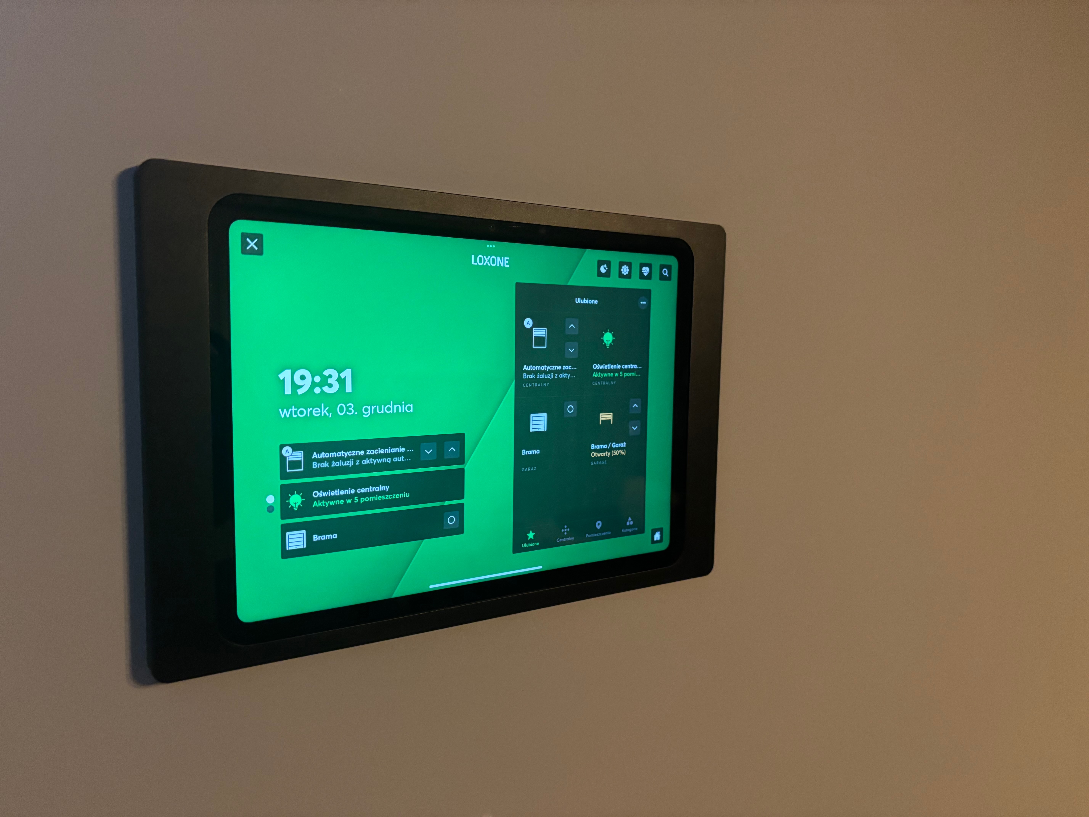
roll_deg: -1.4
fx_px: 818
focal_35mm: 26
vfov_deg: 53.1
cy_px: 408
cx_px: 544
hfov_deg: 67.3
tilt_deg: -6.0
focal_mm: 5.96
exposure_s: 1/34
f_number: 1.6
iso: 640
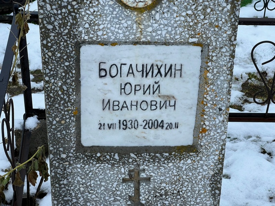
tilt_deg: -29.8
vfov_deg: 19.1
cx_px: 138
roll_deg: -2.1
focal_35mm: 77
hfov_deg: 25.3
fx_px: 612
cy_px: 103
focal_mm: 9
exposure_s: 1/99
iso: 64
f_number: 2.8
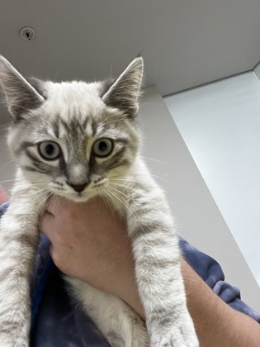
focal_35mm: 30
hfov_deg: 46.8
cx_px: 130
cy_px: 174
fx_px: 300
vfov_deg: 60.0
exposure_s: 1/60
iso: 100
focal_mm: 2.71
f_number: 2.2
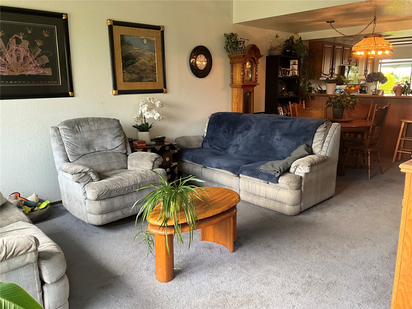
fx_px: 345
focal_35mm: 29
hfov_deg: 61.7
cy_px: 154
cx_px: 206
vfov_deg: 48.2
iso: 80
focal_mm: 3
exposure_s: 1/60
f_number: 1.8
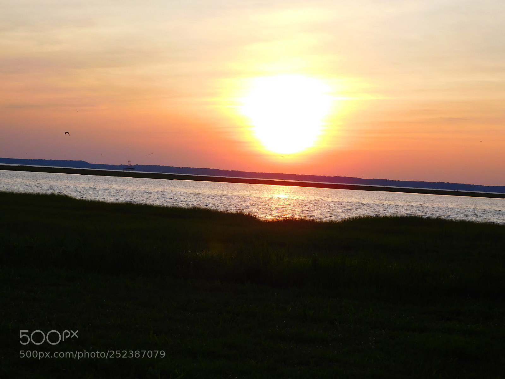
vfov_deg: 18.4
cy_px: 190
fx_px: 1167
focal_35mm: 80
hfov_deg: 24.4
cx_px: 252
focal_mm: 14.2
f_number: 4.4
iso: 125
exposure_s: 1/500
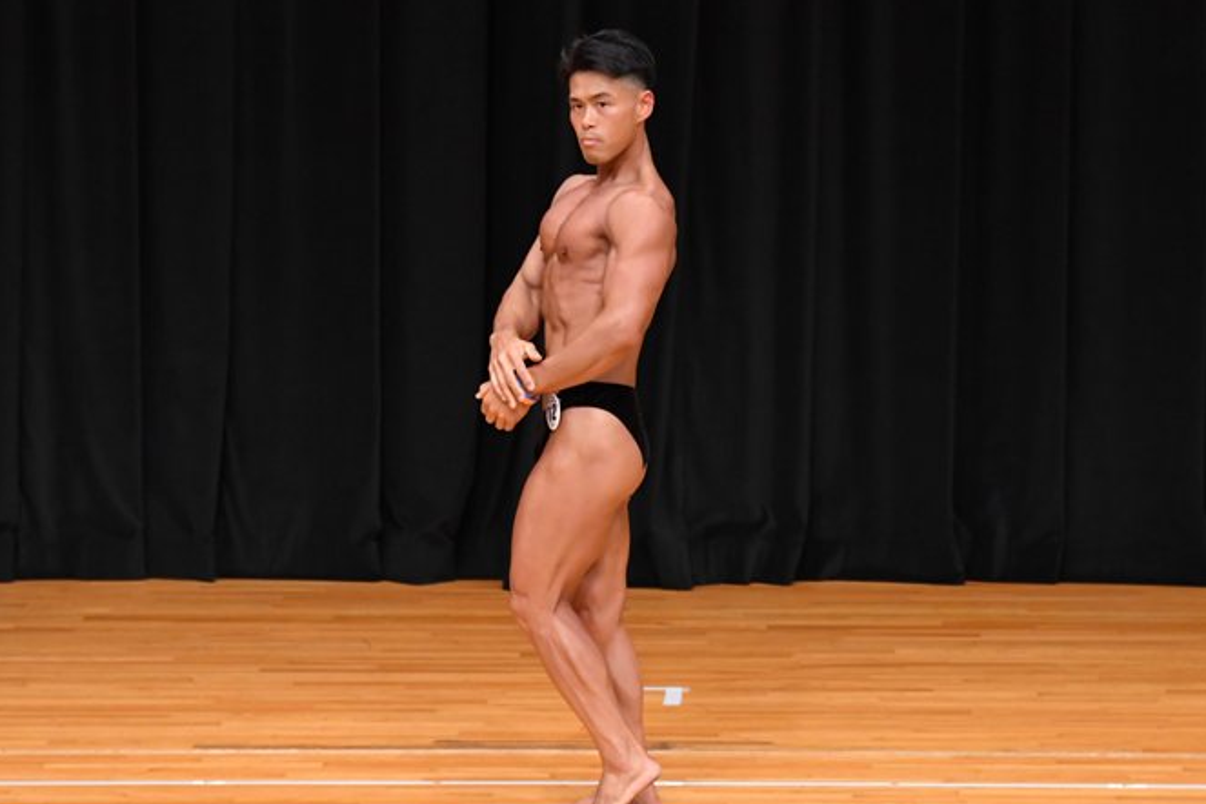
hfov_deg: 6.2
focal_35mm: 333
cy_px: 431
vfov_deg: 4.1
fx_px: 11155
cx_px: 581
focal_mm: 190
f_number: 5.6
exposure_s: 1/400
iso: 4000
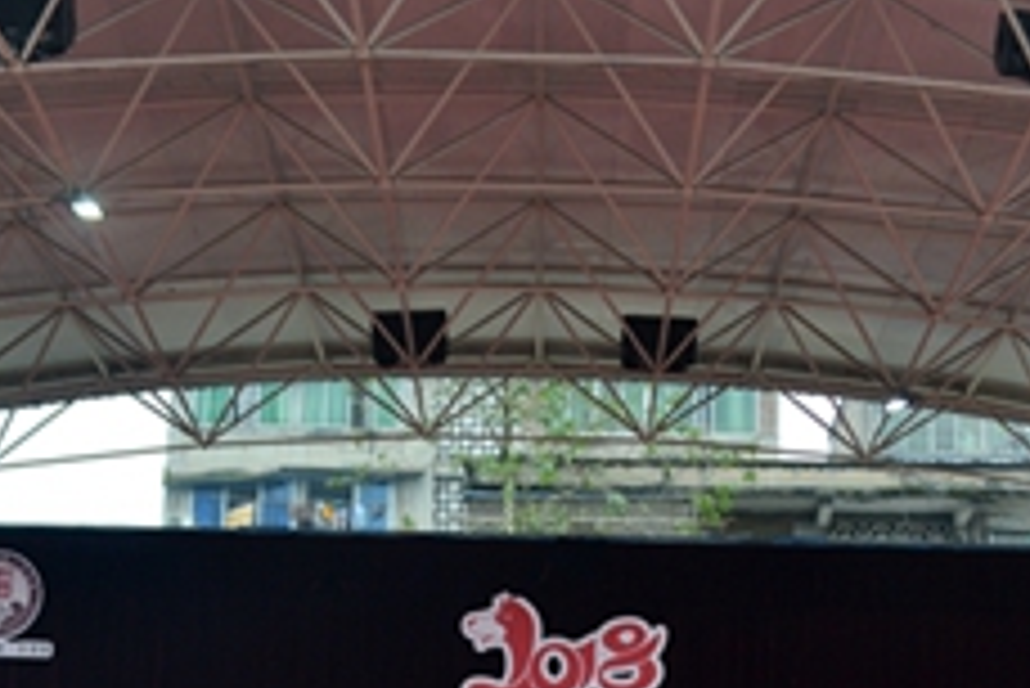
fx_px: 2061
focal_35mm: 72
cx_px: 648
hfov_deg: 28.0
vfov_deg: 18.9
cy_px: 483
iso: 400
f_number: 4
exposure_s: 1/60
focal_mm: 22
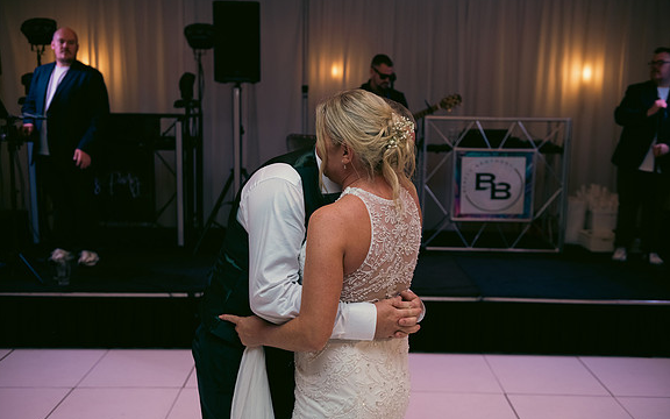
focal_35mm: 39
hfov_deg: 50.4
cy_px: 212
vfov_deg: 32.8
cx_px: 334
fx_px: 712
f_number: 3.5
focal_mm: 38
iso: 800
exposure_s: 1/160
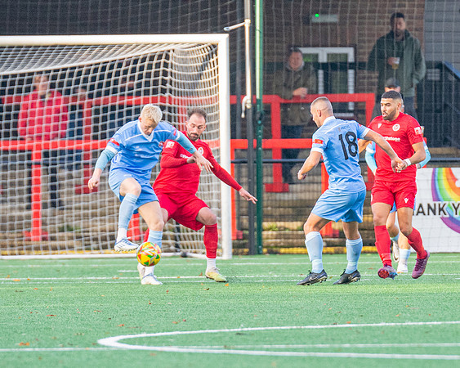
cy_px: 175
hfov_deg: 2.7
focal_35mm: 704
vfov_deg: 2.2
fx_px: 9585
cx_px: 287
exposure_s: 1/1600
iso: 2000
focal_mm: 300
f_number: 4
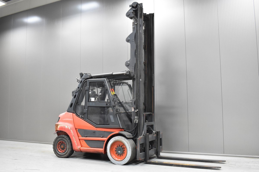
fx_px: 248
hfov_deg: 55.1
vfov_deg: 38.4
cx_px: 130
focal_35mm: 34
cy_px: 86
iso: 1600
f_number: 5
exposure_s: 1/25
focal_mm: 23
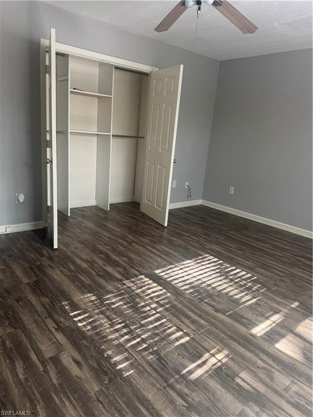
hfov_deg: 56.8
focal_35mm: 24
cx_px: 156
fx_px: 289
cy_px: 208
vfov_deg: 71.6
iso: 160
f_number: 1.78
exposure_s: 1/60
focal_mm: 6.76
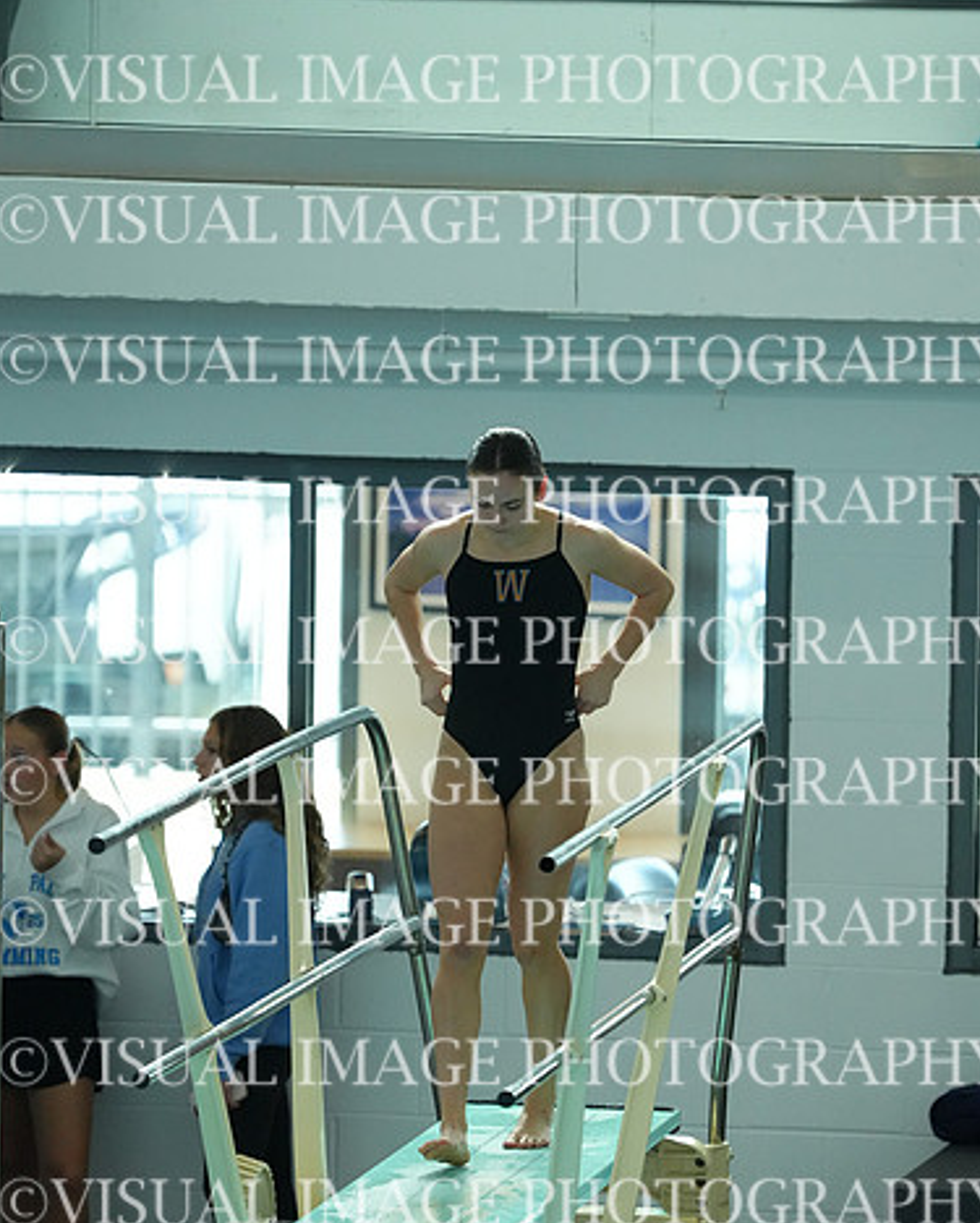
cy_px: 711
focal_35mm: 465
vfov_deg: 4.2
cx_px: 503
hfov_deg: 3.3
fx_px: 16842
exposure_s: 1/4000
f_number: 4
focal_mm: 400
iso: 8000
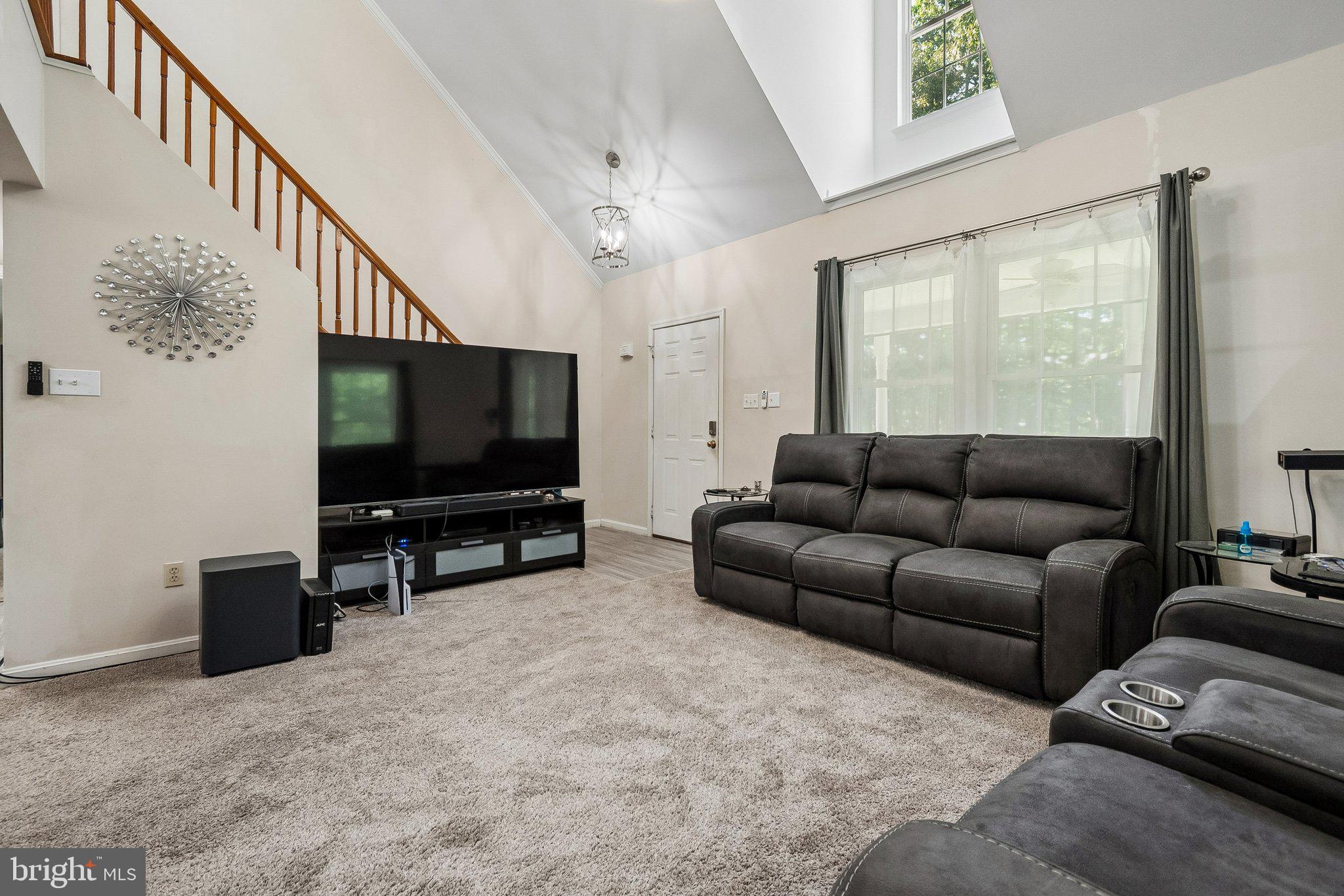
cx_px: 672
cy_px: 448
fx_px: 560
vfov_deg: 77.3
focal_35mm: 15
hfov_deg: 100.4
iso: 400
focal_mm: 10
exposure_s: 1/50
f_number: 5.6
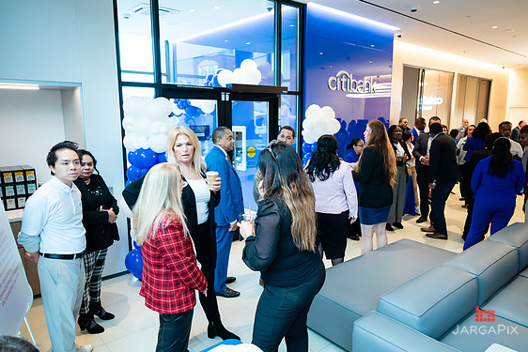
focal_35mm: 25
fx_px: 367
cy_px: 174
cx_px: 270
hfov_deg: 71.5
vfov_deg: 51.3
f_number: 3.2
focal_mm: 24
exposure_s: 1/200
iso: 1250
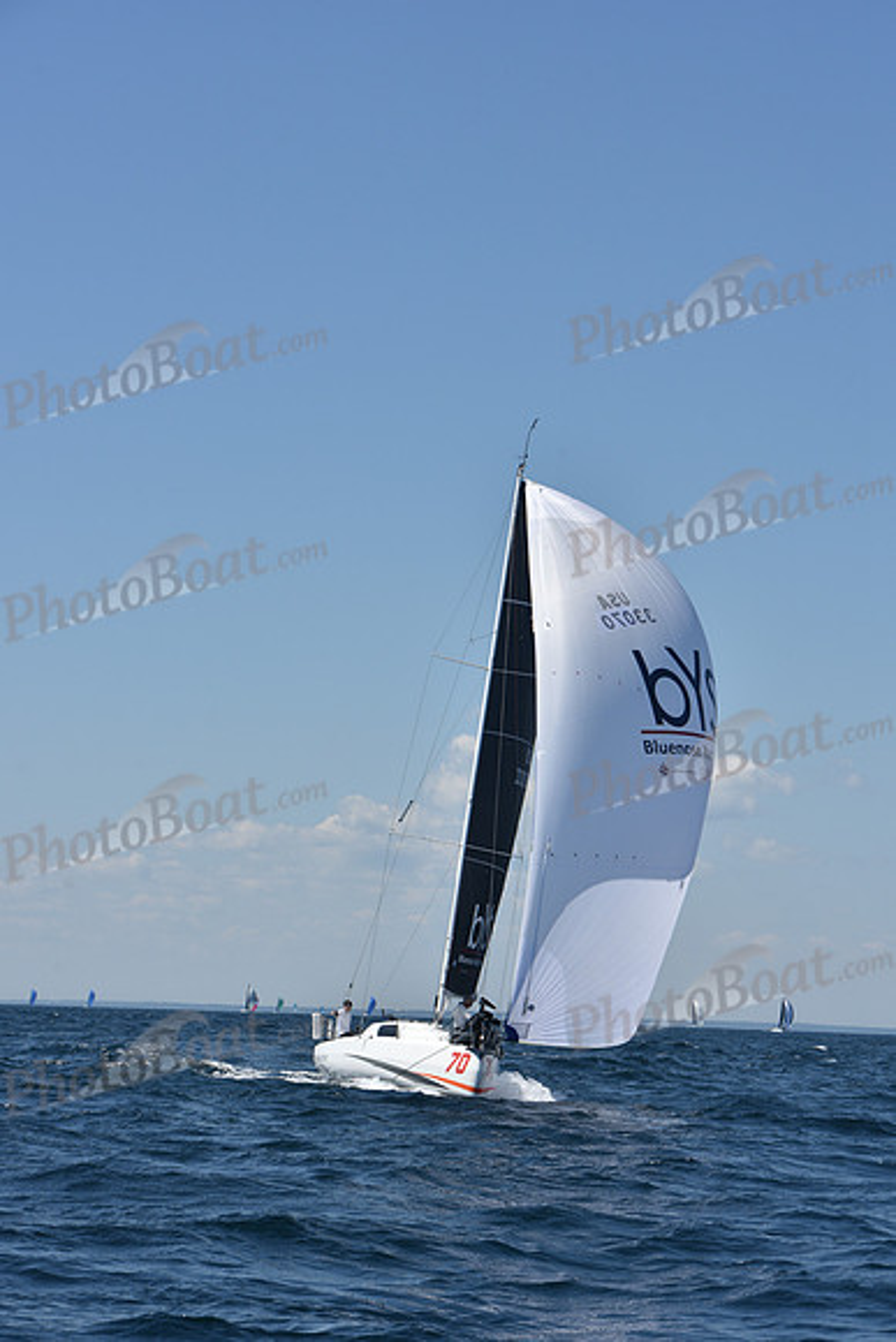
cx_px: 448
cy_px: 671
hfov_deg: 14.9
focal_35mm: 92
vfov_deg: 22.1
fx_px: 3432
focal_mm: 92
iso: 200
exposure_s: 1/1000
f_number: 9
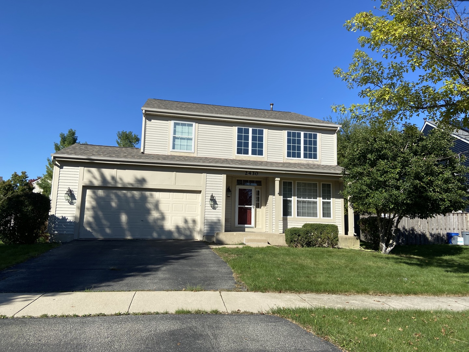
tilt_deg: +8.3
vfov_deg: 53.1
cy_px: 176
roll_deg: -2.2
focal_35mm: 26
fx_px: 352
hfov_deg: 67.3
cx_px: 234
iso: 32
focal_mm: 4.25
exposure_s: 1/3040
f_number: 1.8
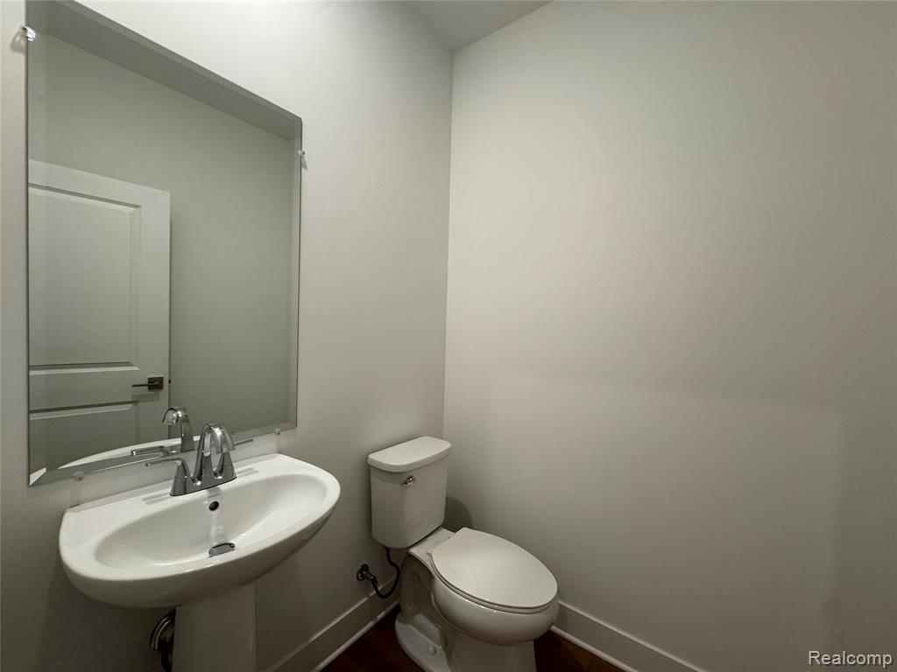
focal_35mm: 14
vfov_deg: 85.7
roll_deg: -1.2
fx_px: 363
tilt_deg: -1.9
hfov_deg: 102.1
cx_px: 448
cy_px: 336
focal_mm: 2.22
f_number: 2.2
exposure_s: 1/120
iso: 200
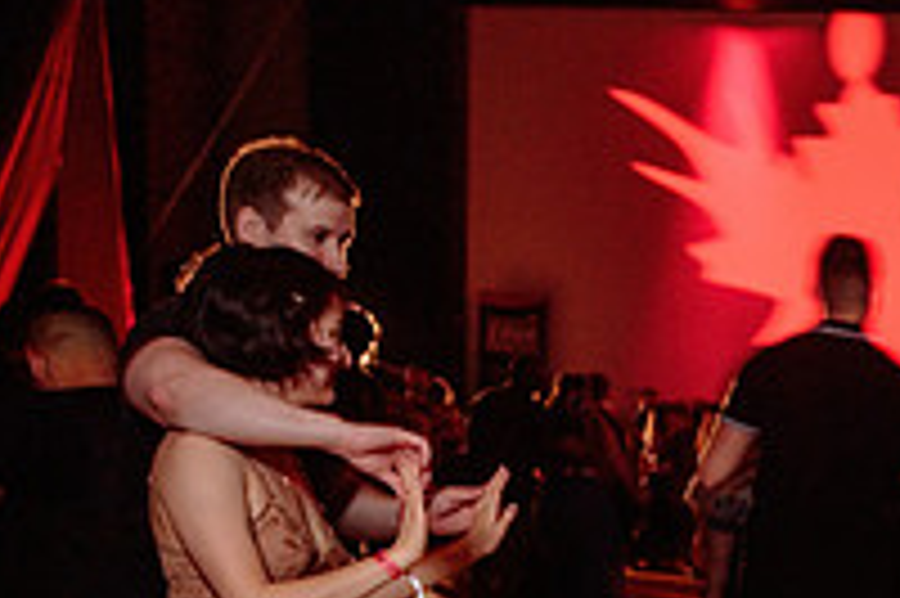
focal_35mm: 77
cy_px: 696
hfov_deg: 23.9
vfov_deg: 17.0
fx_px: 1923
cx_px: 1085
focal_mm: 24
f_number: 3.2
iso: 1000
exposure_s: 1/30
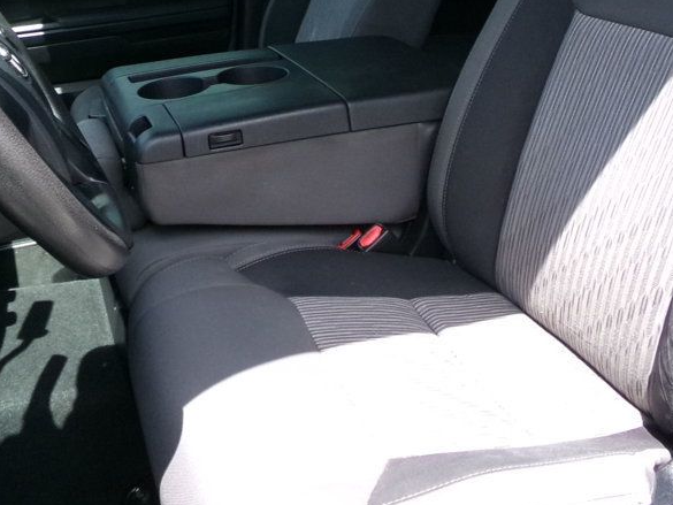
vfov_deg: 33.6
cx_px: 328
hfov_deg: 44.8
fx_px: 817
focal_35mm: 42
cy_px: 124
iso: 469
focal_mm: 4.3
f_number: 11.07
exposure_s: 1/60
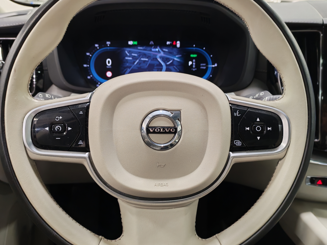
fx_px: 340
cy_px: 119
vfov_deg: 39.7
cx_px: 164
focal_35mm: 36
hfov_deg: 51.4
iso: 1000
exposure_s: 1/50
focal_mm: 6.12
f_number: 1.9
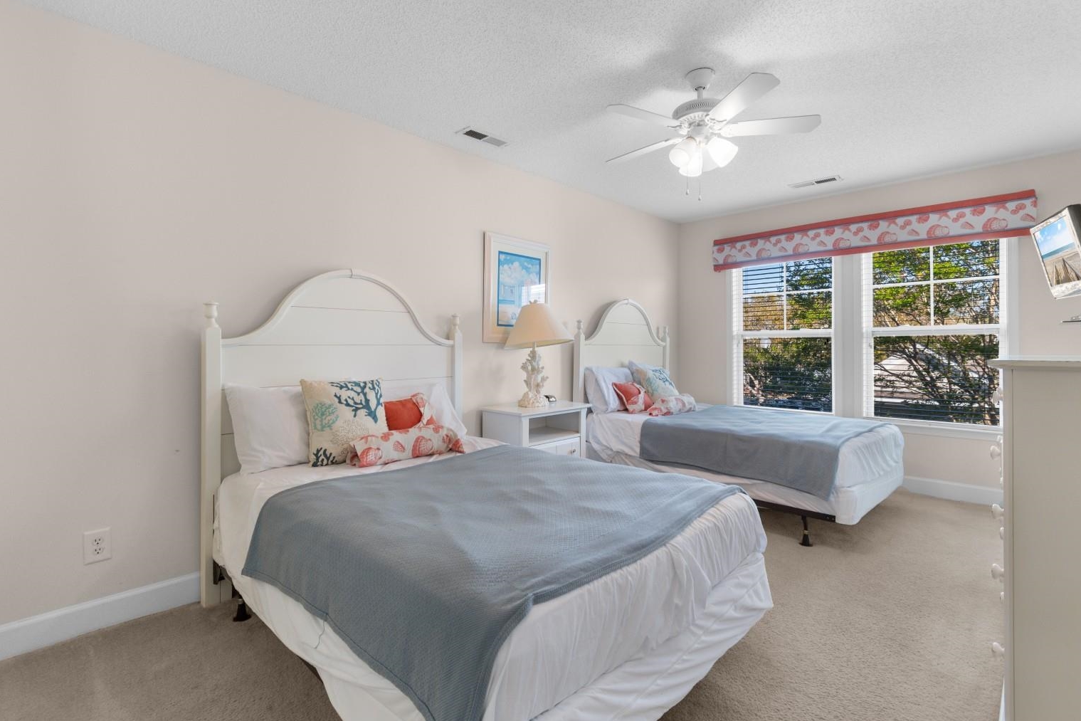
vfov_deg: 73.7
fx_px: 480
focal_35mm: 16
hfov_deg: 96.7
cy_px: 339
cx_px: 529
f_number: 4.5
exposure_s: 1/5
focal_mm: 10
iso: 100
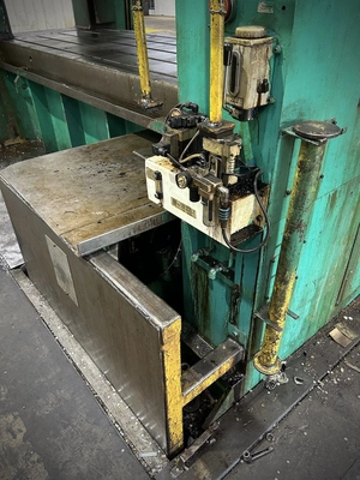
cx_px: 180
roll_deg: +3.5
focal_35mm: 26
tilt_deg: -35.1
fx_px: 361
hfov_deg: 53.1
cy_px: 240
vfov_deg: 67.3
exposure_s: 1/60
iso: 400
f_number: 1.5
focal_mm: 5.7
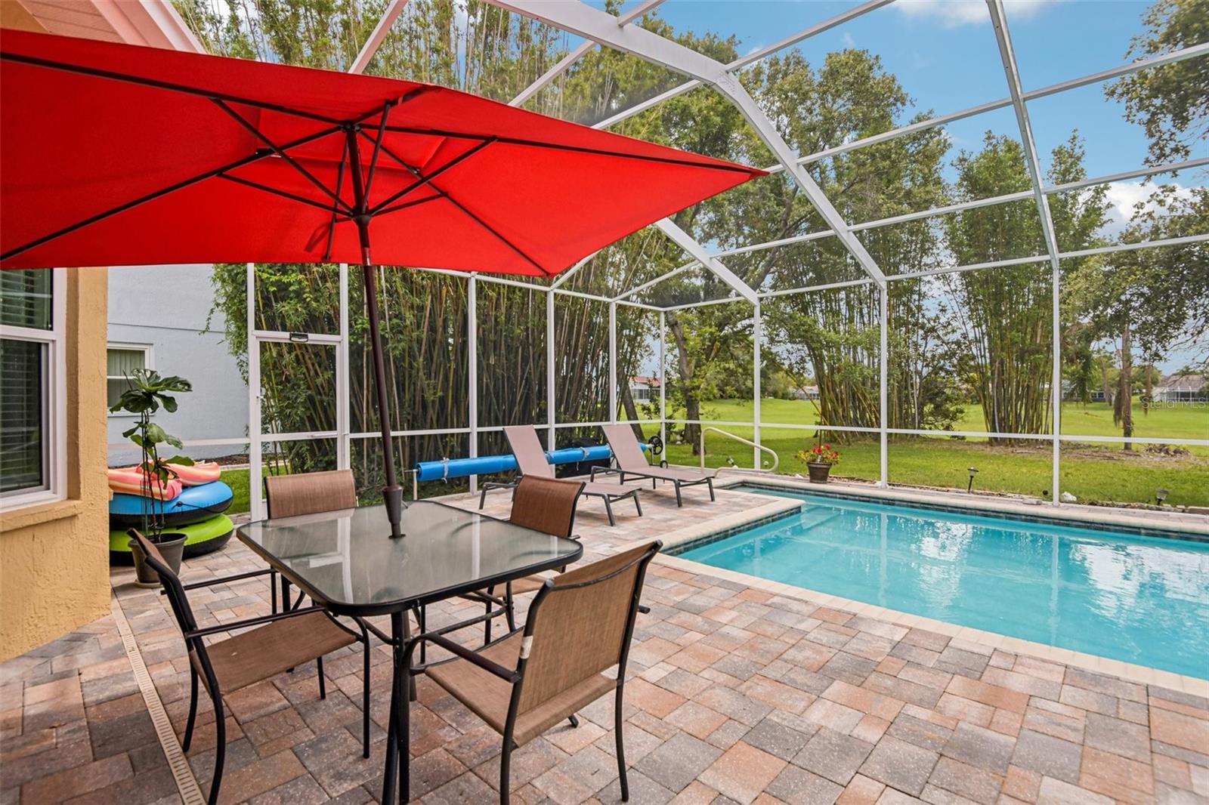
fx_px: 537
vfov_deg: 73.7
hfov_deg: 96.7
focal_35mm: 16
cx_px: 604
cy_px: 402
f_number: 8
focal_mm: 16
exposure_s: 1/400
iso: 400
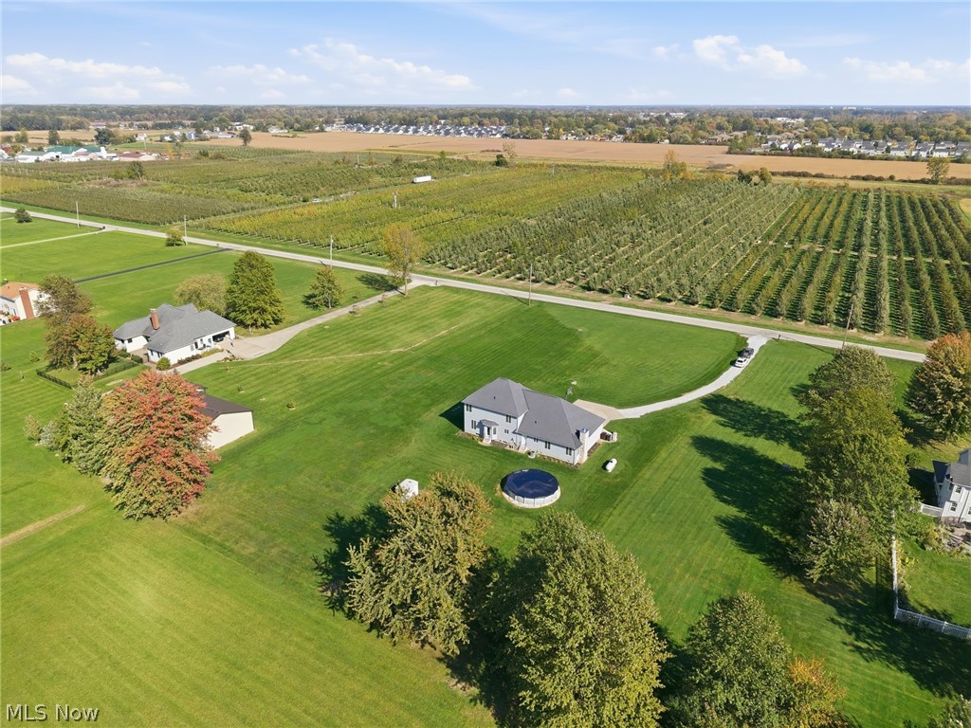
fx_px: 673
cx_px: 486
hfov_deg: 71.6
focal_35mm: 24
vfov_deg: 56.8
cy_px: 364
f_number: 1.8
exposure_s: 1/3000
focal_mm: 8.7
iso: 140
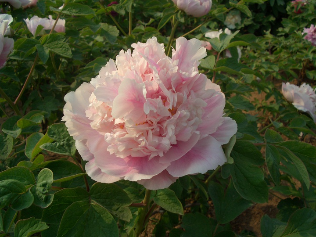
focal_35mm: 35
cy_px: 118
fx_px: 320
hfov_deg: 52.6
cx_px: 158
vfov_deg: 40.7
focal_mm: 5.8
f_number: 4.3
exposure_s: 1/500
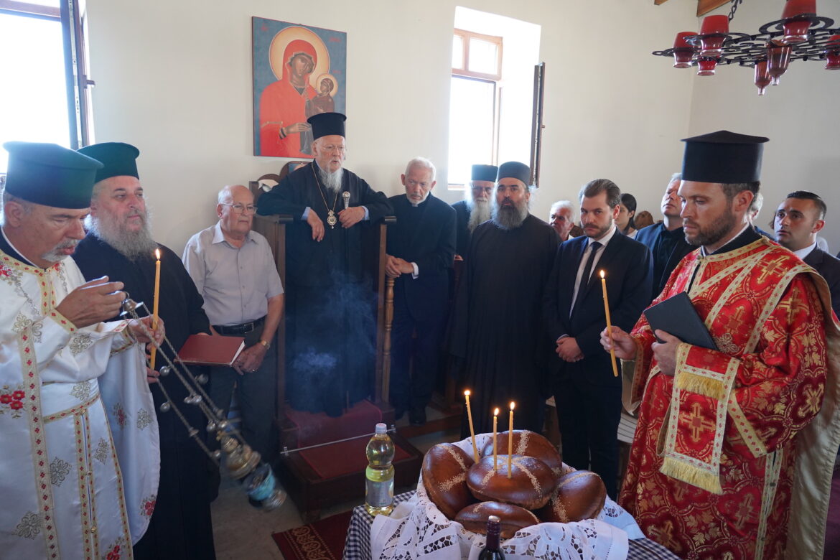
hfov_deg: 73.7
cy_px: 280
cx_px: 420
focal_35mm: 24
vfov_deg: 53.1
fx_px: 560
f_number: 4
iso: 2500
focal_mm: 24
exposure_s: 1/160
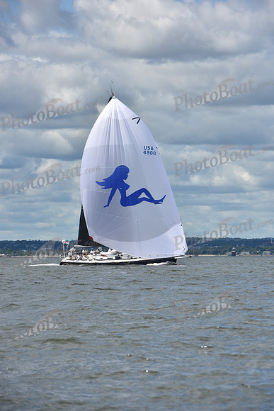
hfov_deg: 6.9
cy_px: 206
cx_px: 137
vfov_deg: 10.3
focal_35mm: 200
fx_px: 2282
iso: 250
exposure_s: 1/1000
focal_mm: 200
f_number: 10
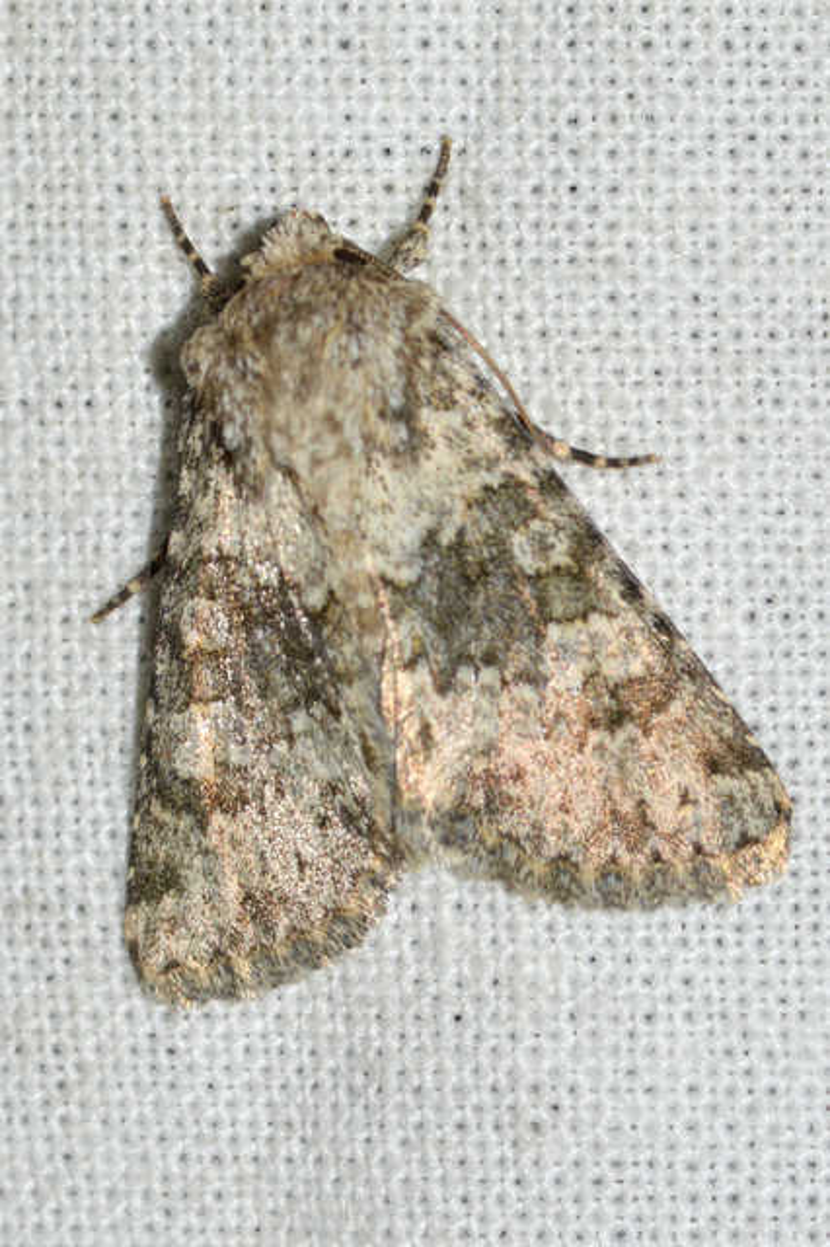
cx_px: 415
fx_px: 5193
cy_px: 624
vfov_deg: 13.7
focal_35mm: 150
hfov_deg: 9.1
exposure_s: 1/200
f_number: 20
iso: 200
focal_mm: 100
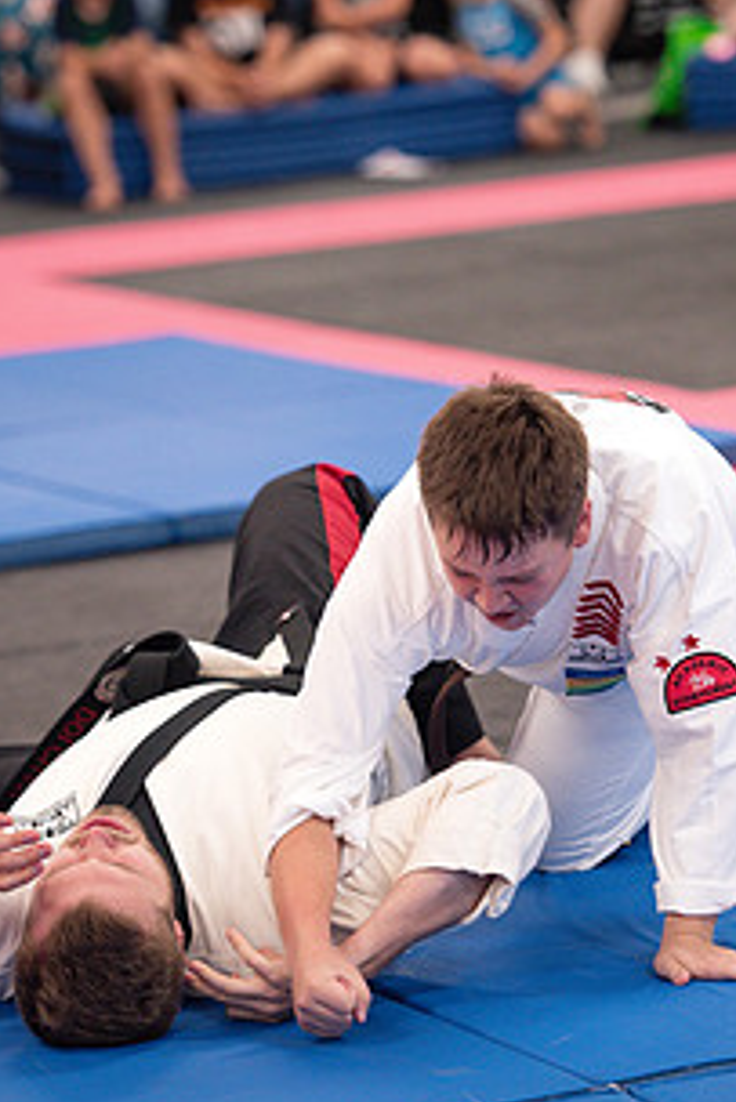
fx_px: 6126
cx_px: 450
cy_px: 489
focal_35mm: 200
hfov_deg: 6.9
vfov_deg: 10.3
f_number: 2.8
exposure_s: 1/400
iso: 1600
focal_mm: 135
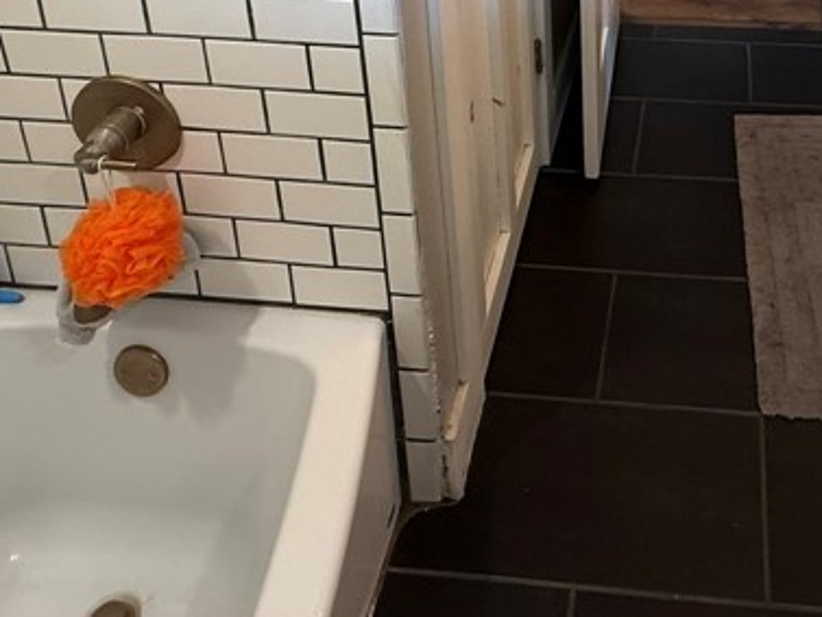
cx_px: 654
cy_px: -214
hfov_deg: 46.5
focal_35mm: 38
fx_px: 903
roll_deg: -0.8
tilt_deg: -15.8
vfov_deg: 29.3
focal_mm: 2.22
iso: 160
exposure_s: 1/60
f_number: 2.2
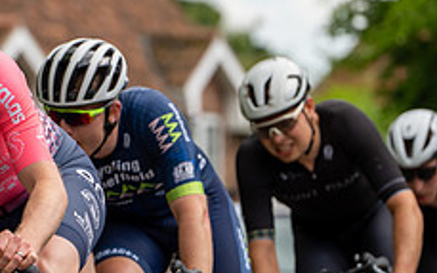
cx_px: 0
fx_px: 5144
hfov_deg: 4.9
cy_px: 142
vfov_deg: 3.0
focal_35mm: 432
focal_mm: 167
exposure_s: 1/640
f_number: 4
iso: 100
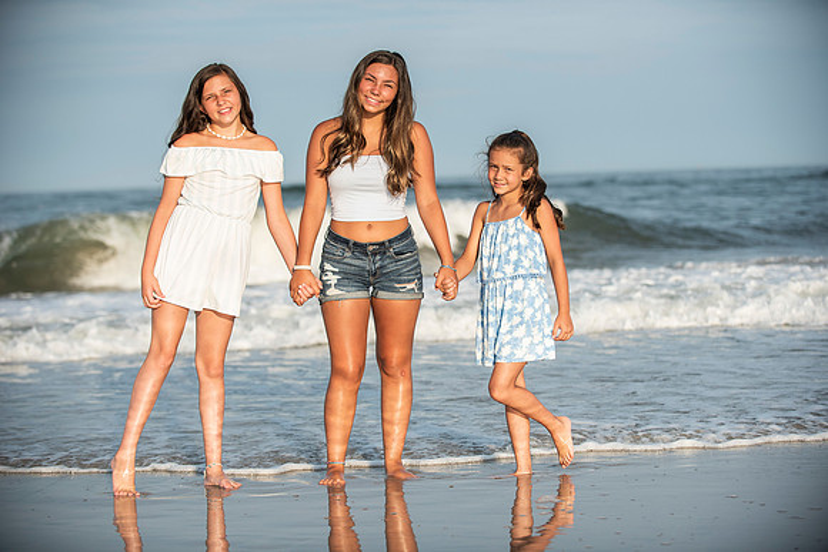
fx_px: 1978
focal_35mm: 86
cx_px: 414
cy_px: 276
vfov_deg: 15.9
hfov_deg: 23.6
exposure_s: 1/4000
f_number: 3.2
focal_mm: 86
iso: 250
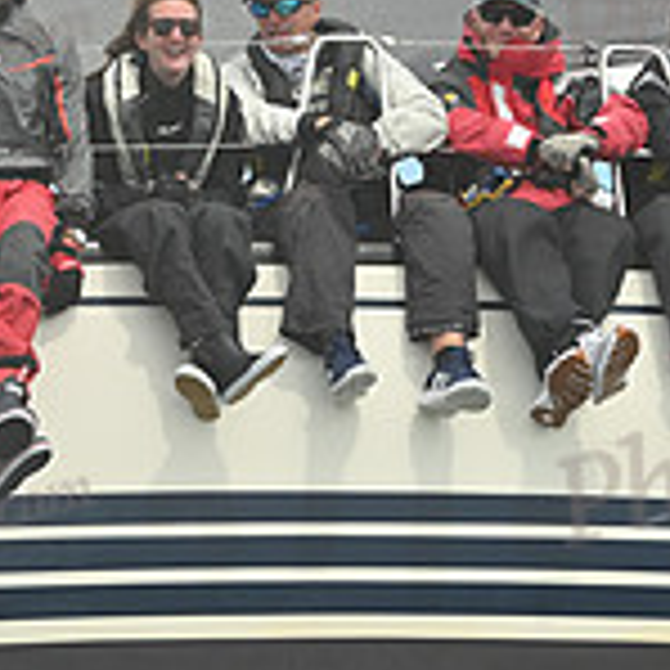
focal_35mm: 232
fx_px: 5080
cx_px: 328
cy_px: 259
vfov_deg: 7.5
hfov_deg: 7.5
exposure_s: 1/1250
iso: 320
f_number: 7.1
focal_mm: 70
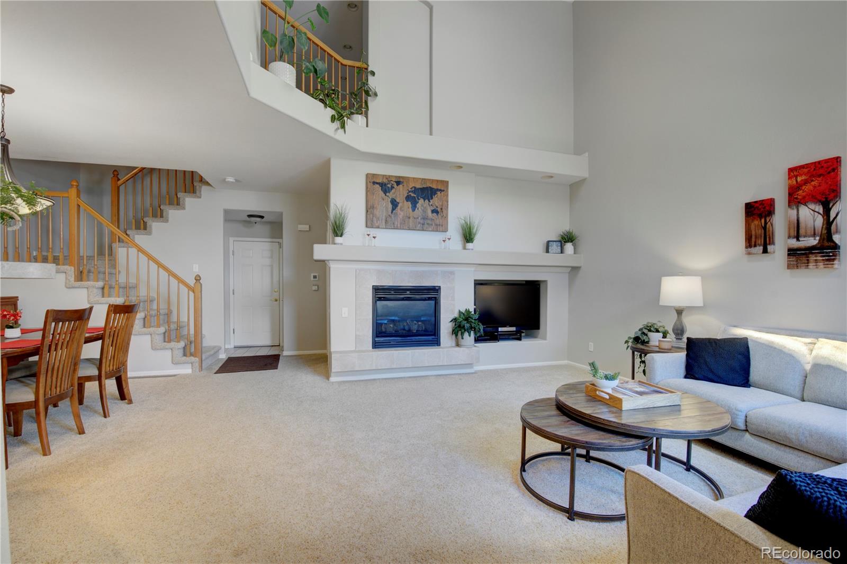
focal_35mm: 14
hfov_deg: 104.3
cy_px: 282
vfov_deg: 81.1
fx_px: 329
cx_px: 424
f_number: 8
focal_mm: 14
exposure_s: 1/15
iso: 400
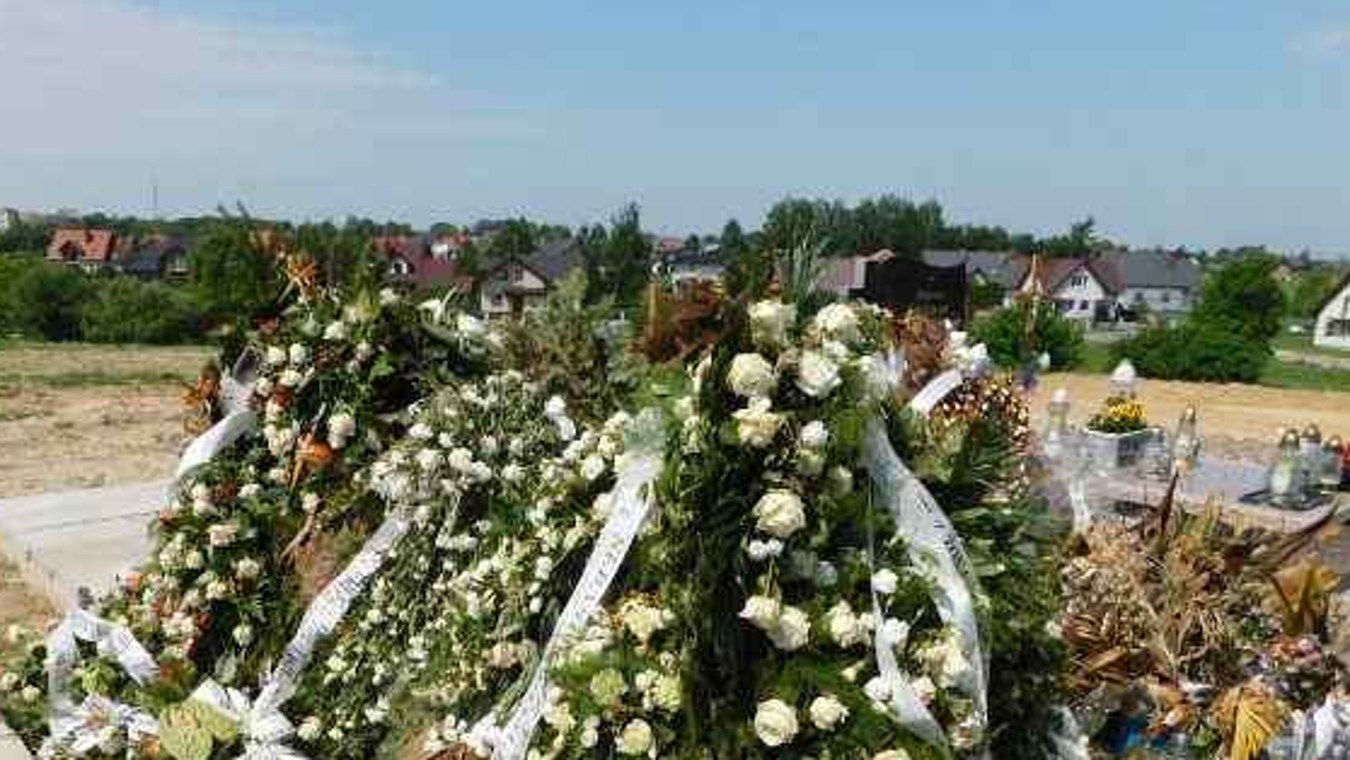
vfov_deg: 37.9
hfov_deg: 64.0
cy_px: 574
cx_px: 585
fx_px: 1074
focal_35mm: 30
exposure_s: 1/640
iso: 125
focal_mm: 4.1
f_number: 6
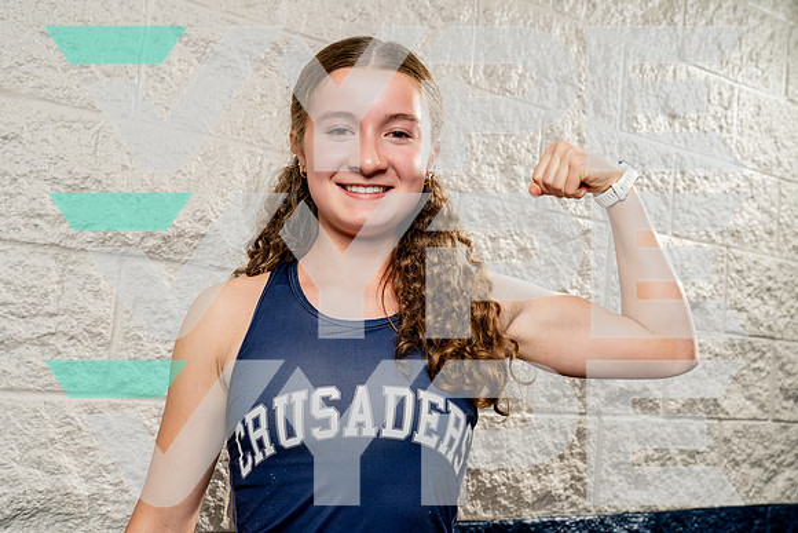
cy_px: 265
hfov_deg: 49.6
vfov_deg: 34.2
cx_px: 395
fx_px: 864
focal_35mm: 39
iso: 250
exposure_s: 1/250
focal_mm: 36
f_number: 5.6
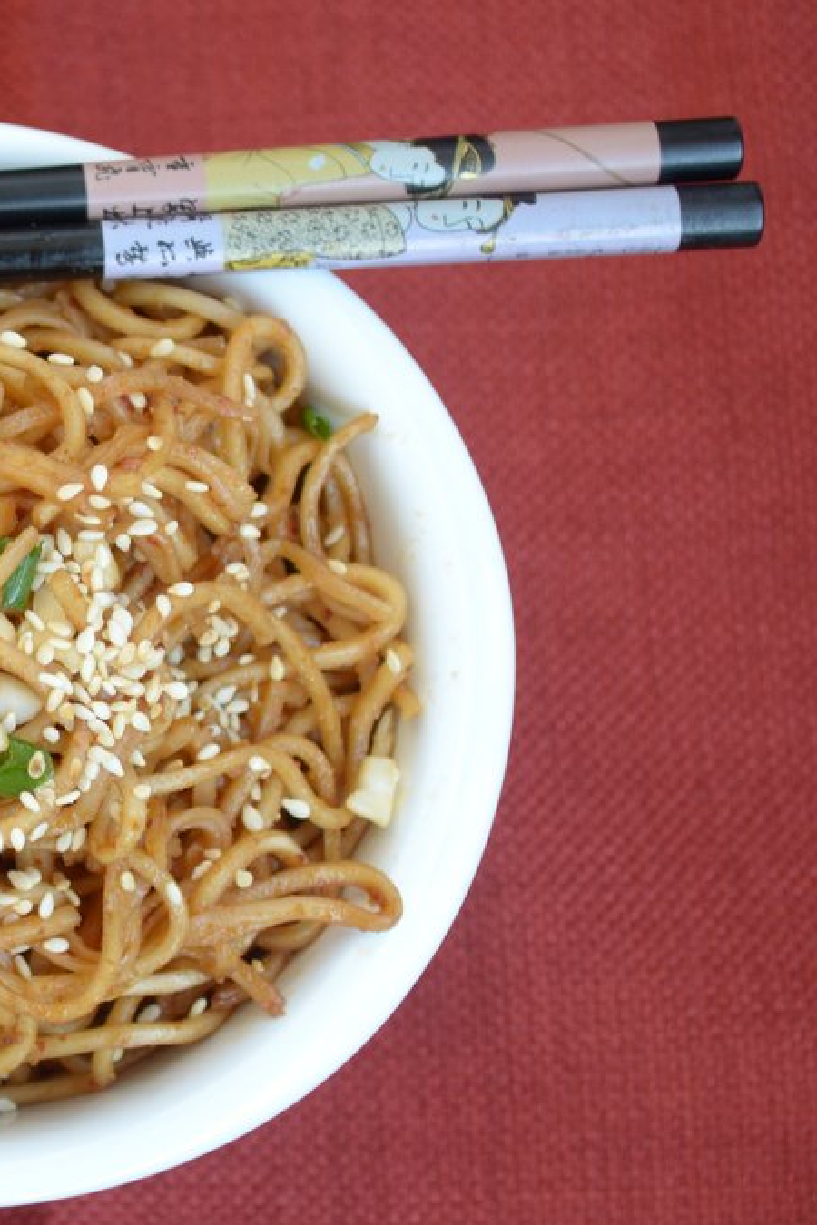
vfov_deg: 22.4
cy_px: 618
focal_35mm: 91
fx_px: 3098
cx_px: -76
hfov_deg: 14.7
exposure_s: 1/80
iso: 400
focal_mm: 40
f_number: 5.6
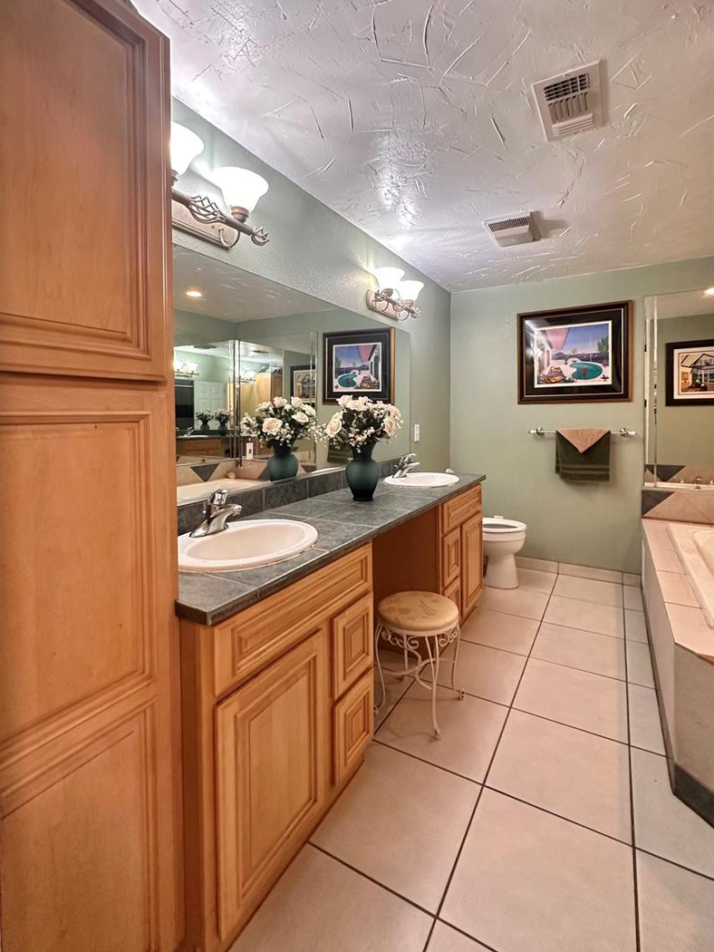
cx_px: 376
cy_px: 424
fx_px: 440
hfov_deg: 78.1
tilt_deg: +0.0
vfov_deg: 94.1
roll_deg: +1.4
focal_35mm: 16
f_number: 2.2
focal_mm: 2.22
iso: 250
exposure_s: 1/60
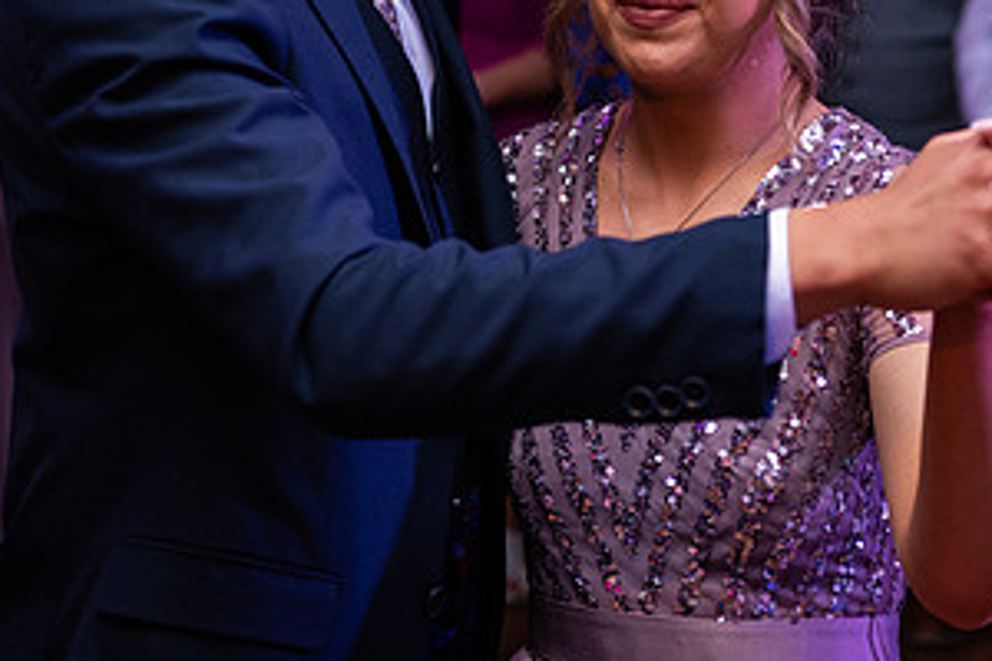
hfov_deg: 18.1
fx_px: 3086
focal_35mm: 112
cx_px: 751
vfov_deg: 12.2
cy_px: 121
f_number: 3.5
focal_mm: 58
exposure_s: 1/160
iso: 500
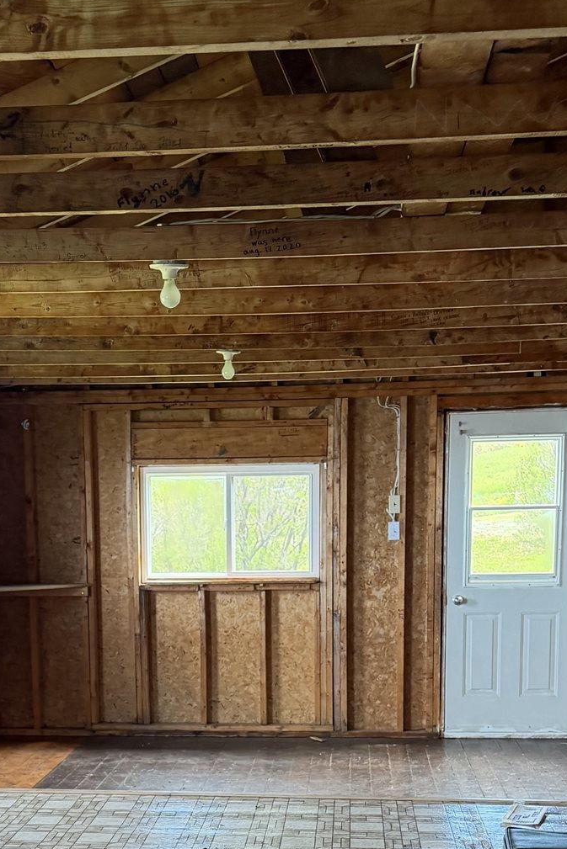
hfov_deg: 23.7
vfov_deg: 33.9
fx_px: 1346
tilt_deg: -9.2
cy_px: 689
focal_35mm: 57
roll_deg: +0.1
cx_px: 198
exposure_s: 1/97
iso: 200
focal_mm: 6.76
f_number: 1.78
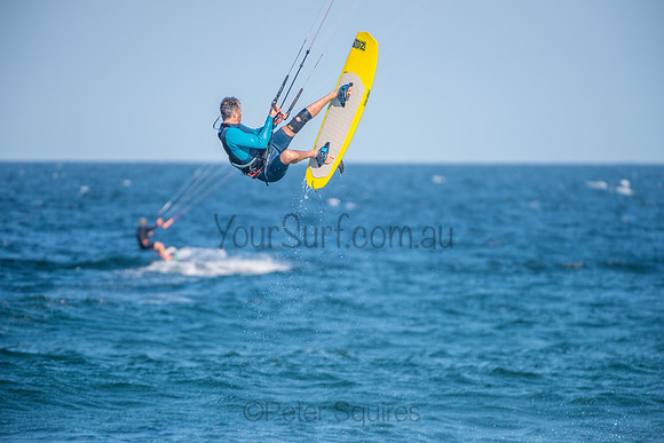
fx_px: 9224
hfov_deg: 4.1
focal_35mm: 500
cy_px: 222
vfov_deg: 2.8
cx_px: 332
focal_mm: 500
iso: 560
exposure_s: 1/4000
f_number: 5.6
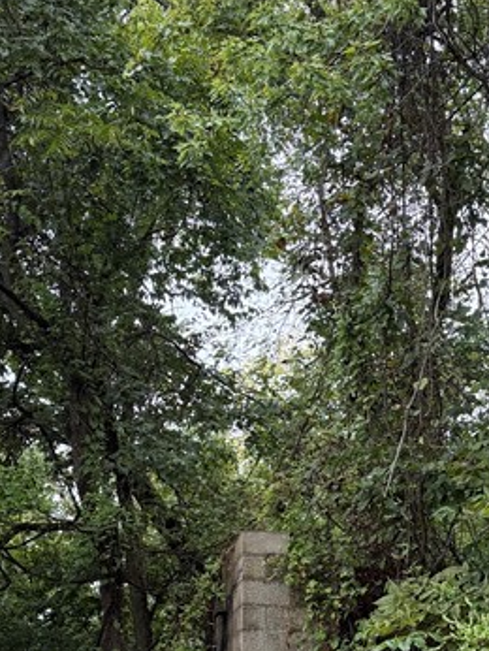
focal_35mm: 71
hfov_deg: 20.5
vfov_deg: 25.5
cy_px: 706
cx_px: 387
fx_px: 1336
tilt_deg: -2.4
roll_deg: -1.8
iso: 100
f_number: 1.78
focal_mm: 6.76
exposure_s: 1/407
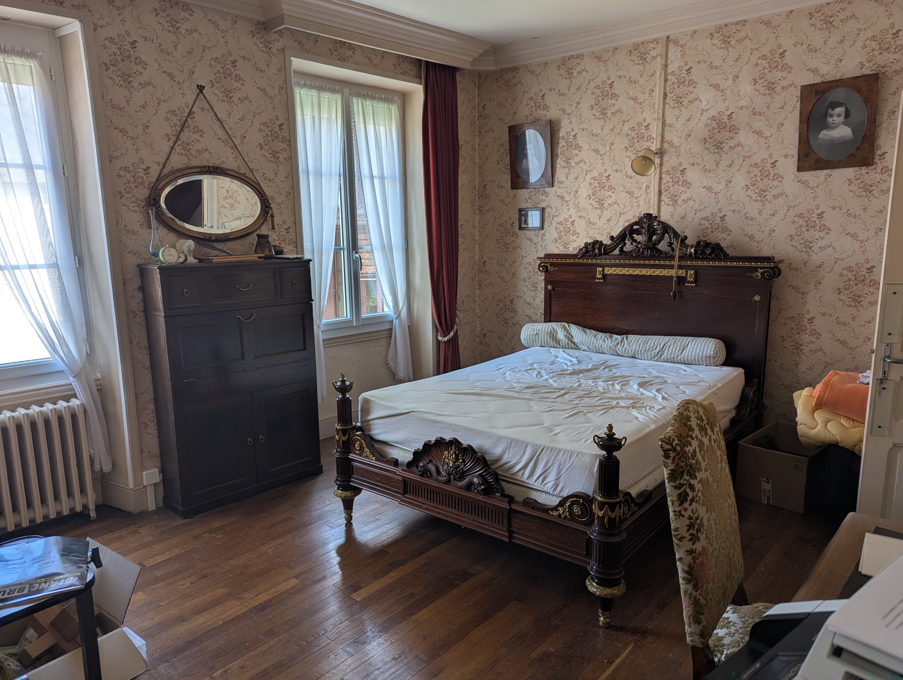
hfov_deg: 71.5
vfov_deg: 56.9
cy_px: 340
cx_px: 452
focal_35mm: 24
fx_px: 627
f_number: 1.85
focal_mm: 6.81
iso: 47
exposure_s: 1/83.2
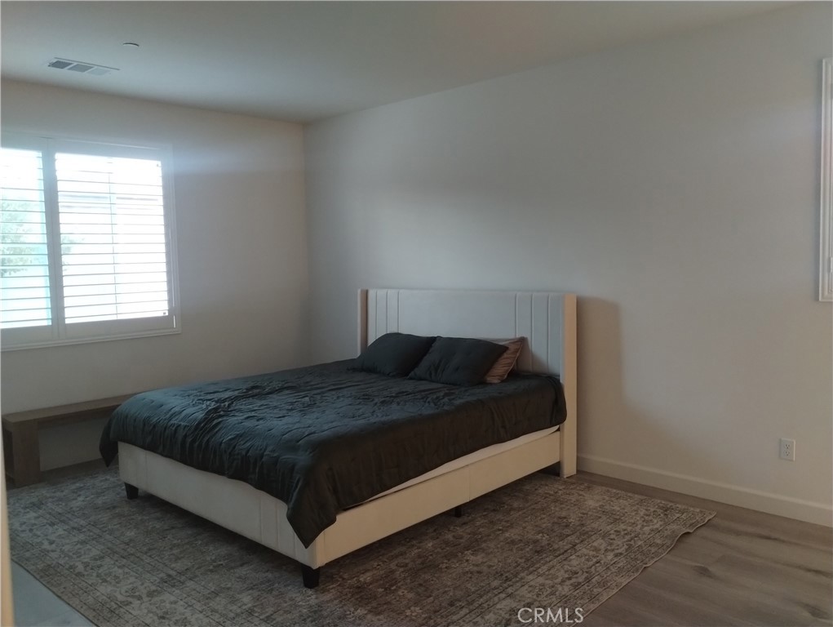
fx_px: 675
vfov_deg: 49.8
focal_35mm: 28
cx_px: 416
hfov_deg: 63.4
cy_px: 314
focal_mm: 4.27
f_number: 1.8
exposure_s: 1/24
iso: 1491
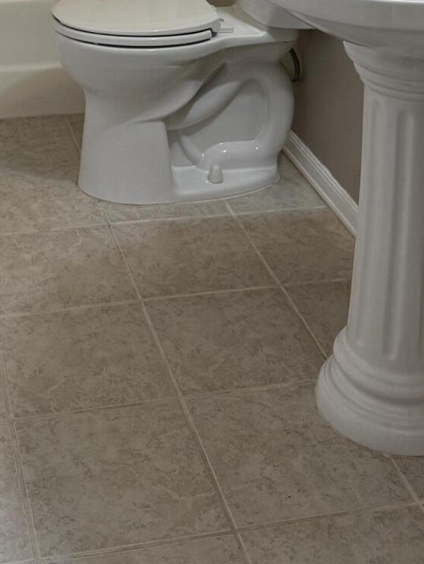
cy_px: -138
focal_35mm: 65
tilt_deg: -10.5
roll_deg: -1.1
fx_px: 1061
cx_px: 100
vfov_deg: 26.1
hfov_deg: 22.4
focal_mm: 6.76
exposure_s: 1/120
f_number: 1.78
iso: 200
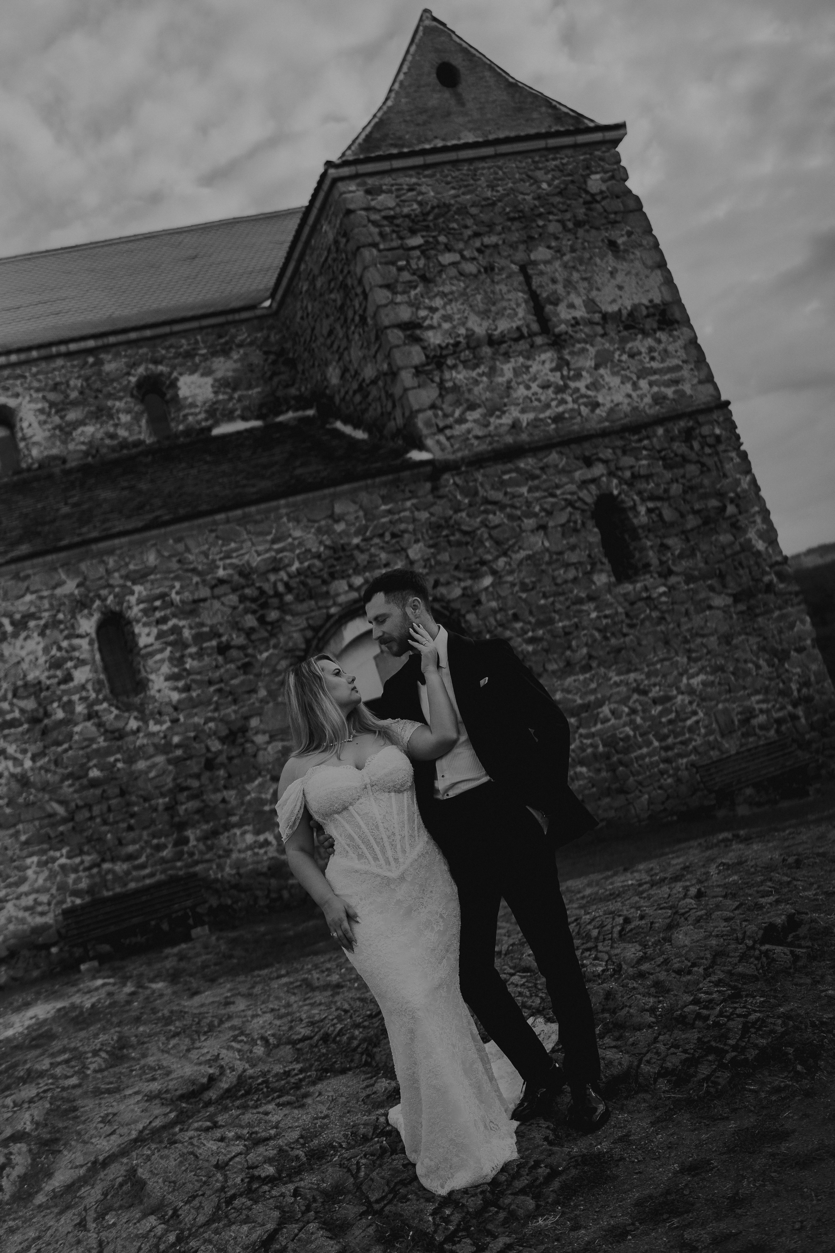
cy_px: 626
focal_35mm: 35
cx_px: 418
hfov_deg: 37.9
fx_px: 1218
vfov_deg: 54.4
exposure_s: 1/8000
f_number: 1.8
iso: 640
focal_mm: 35
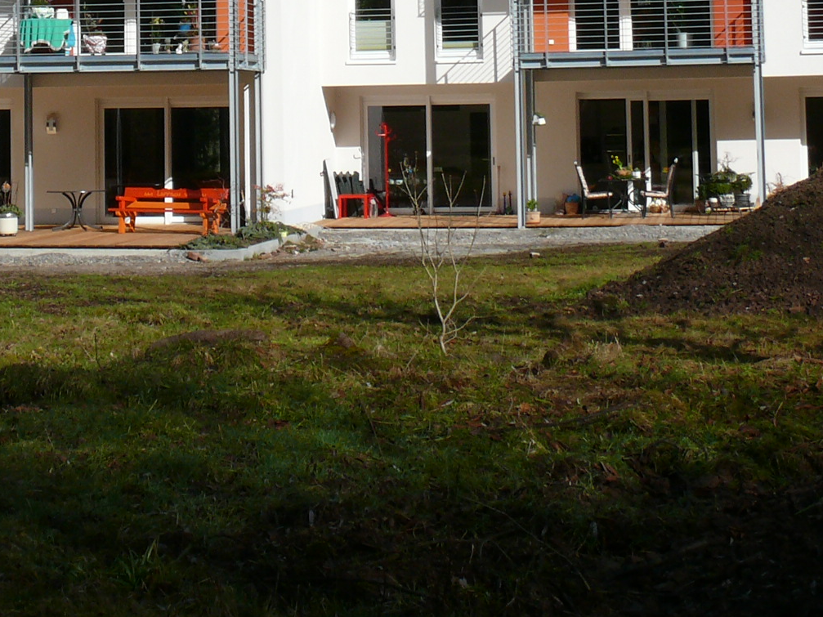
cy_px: -139
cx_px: 205
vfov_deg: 15.9
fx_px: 2116
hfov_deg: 21.8
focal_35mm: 89
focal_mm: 7.4
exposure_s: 1/400
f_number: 8
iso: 100
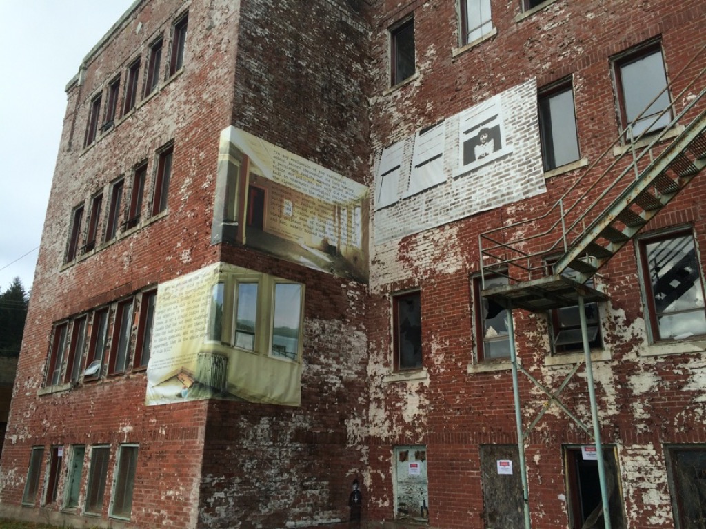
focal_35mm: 29
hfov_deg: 61.7
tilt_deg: +17.1
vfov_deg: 48.2
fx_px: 591
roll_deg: +0.2
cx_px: 353
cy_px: 264
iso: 32
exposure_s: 1/774
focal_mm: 4.15
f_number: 2.2
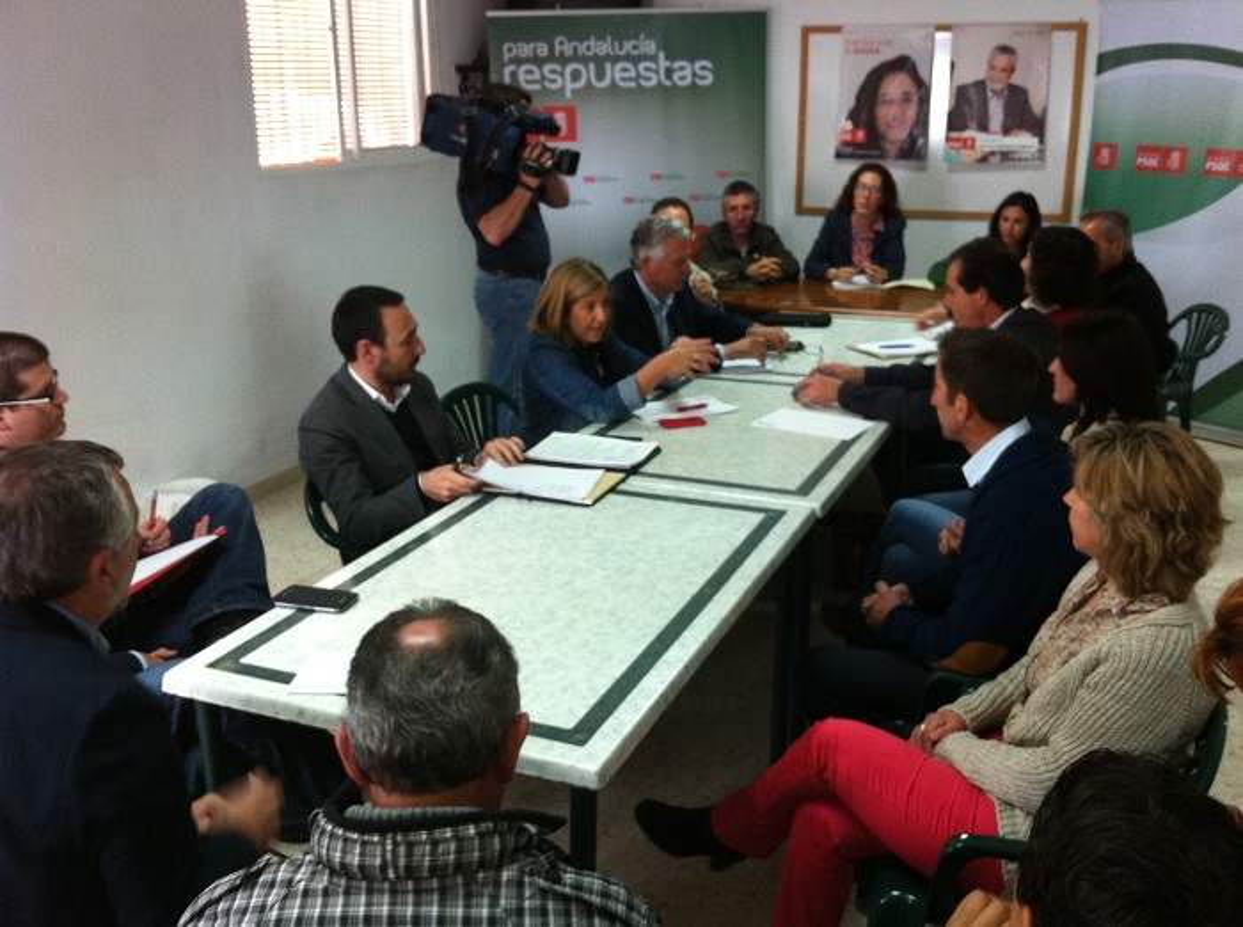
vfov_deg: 40.6
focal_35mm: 35
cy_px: 464
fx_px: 1254
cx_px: 622
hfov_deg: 52.7
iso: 160
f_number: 2.8
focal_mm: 3.85
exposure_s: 1/15
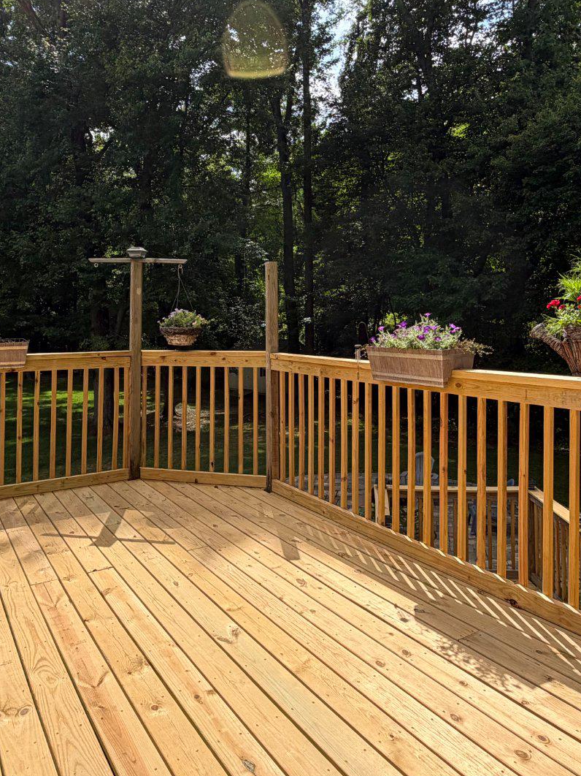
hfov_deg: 51.3
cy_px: 313
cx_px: 280
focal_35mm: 27
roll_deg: +1.2
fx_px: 604
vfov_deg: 64.8
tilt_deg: +0.5
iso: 25
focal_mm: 2.22
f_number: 2.2
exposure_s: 1/770
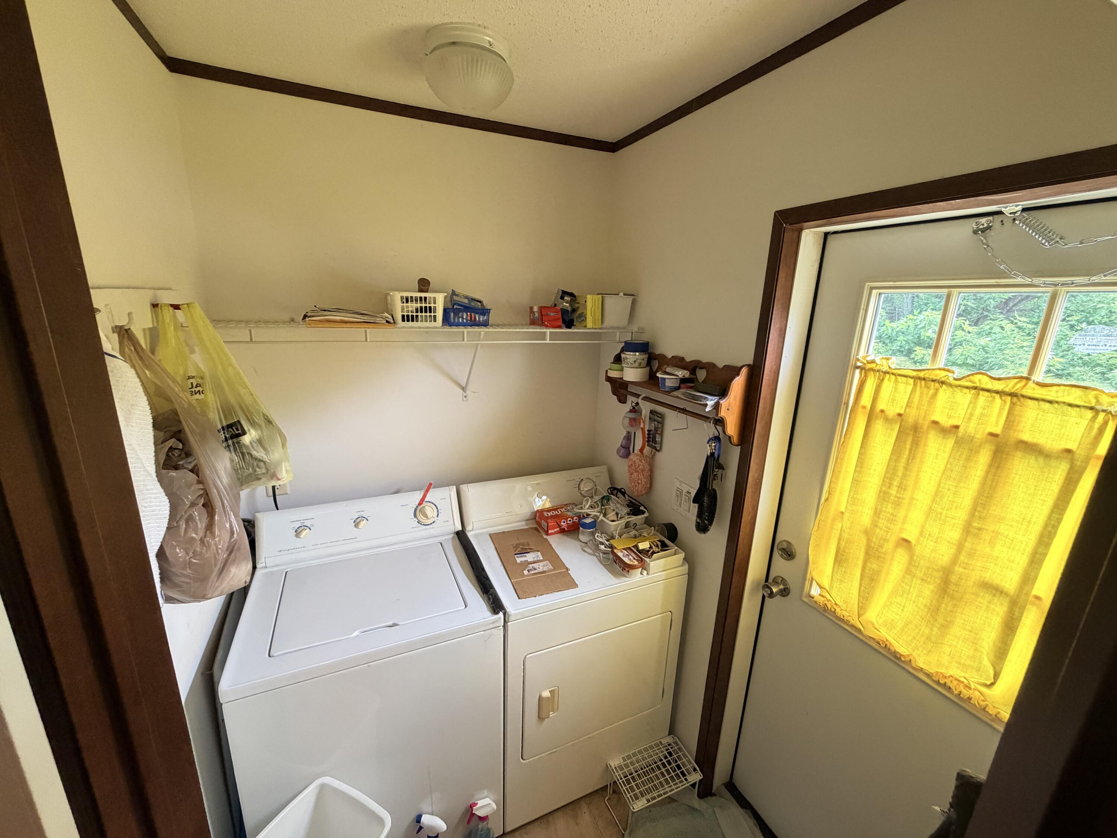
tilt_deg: -15.0
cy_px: 419
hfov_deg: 102.1
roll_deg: -1.6
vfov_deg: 85.7
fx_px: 452
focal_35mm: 14
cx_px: 558
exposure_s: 1/120
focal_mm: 2.22
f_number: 2.2
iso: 320
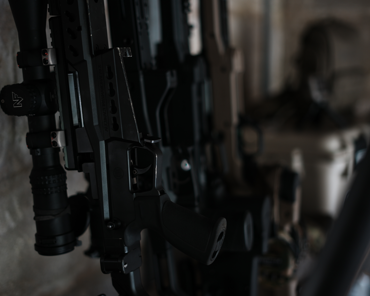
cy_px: 148
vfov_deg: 26.7
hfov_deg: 33.0
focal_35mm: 57
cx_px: 178
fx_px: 624
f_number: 1.8
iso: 200
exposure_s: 1/60
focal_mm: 50
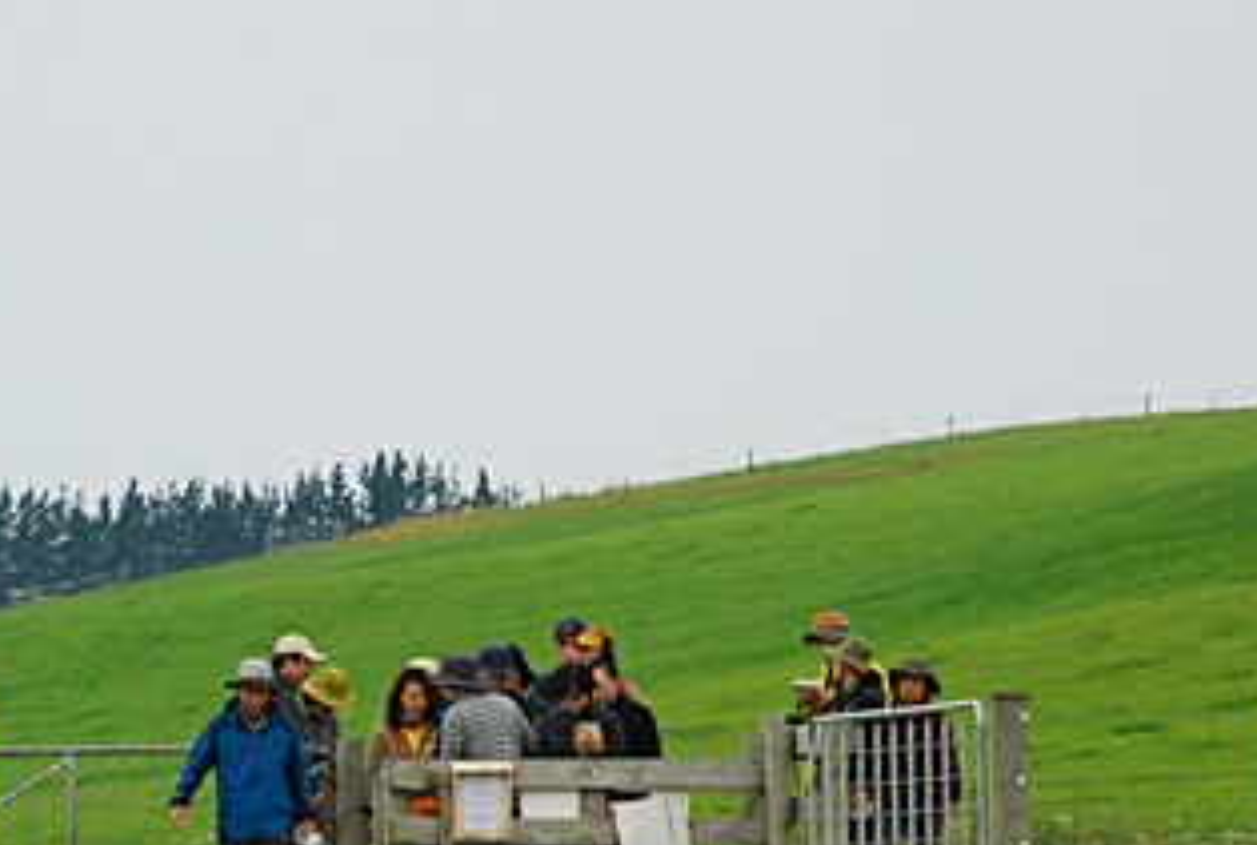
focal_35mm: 515
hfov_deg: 4.0
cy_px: 749
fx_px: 18034
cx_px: 272
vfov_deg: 2.7
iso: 400
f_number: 6.3
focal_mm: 135
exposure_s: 1/500
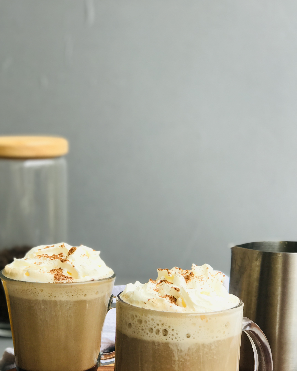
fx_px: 912
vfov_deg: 22.9
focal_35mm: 83
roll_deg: +0.5
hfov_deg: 18.4
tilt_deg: -9.1
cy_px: 247
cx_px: 101
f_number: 2.8
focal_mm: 6.6
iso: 20
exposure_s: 1/179
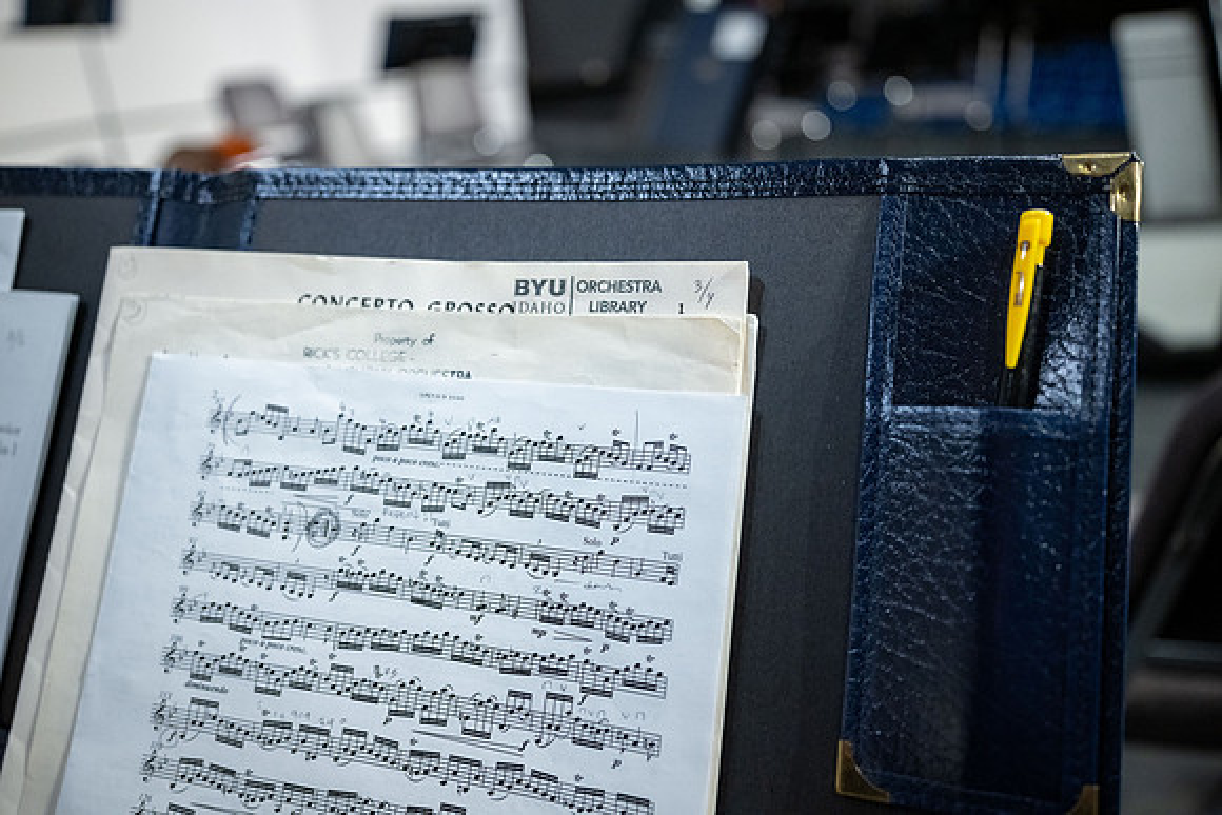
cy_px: 408
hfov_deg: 66.4
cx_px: 611
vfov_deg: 47.2
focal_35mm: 28
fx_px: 934
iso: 1600
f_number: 2.8
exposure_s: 1/400
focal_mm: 27.5
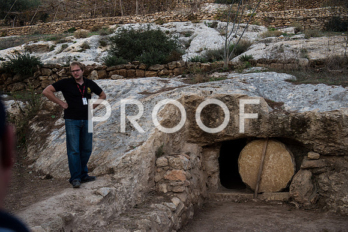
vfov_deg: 30.5
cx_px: 174
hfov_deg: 44.5
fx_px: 425
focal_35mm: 44
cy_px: 116
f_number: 2.8
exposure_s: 1/100
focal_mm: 44
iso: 200
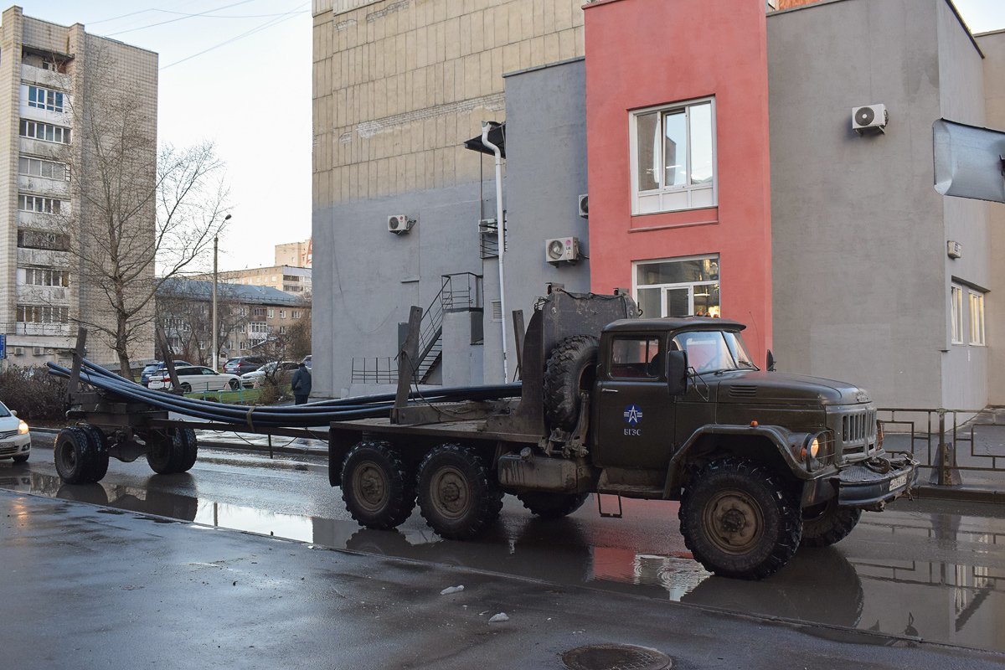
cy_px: 335
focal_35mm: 32
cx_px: 502
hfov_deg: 59.5
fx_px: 879
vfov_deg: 41.7
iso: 800
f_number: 5.6
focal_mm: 21
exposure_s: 1/320
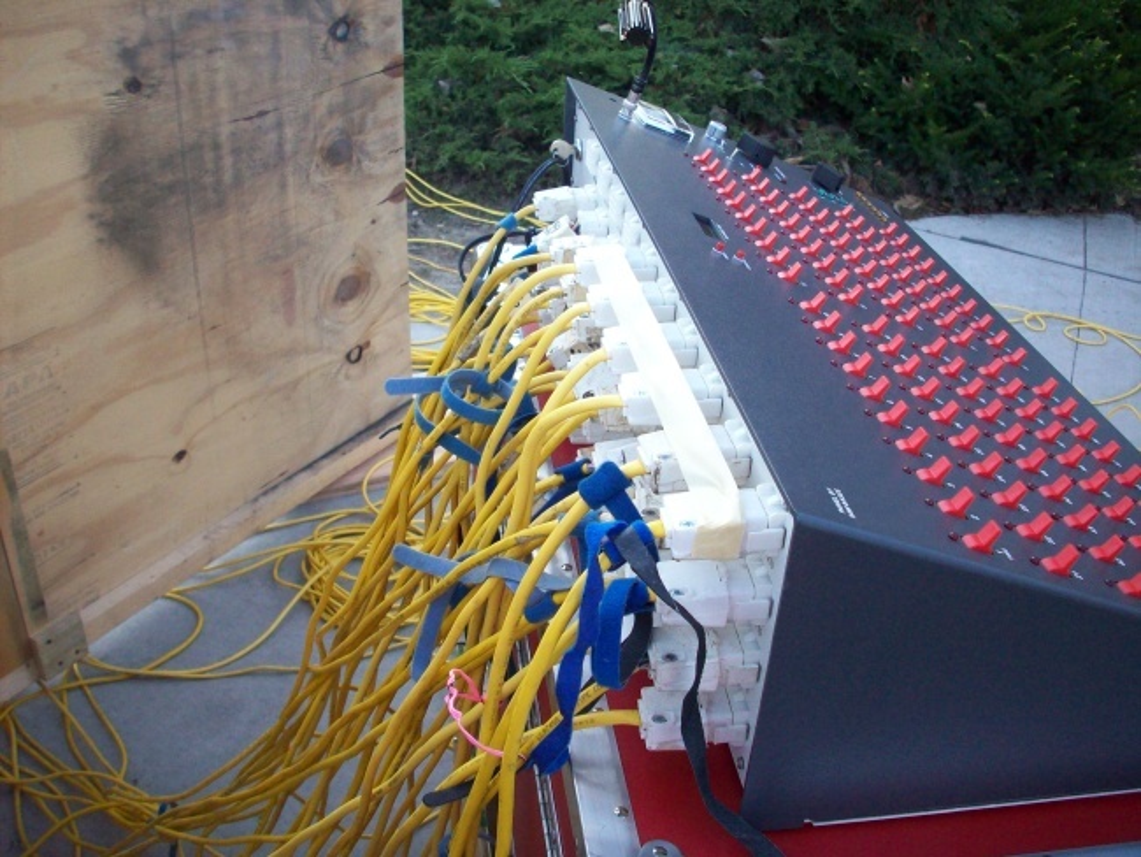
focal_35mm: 37
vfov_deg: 38.7
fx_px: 1220
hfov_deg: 50.1
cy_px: 428
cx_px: 570
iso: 160
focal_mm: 6.2
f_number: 2.8
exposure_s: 1/179
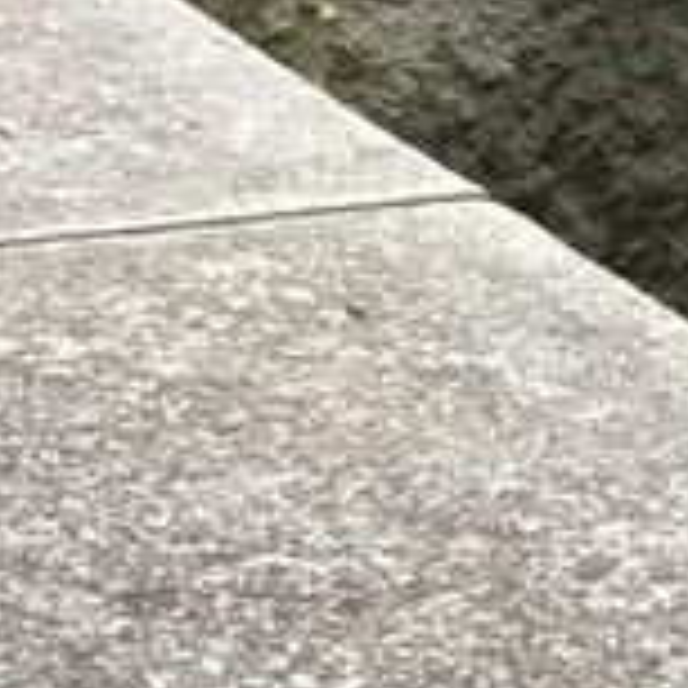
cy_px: 63
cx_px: 1758
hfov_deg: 7.9
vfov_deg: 8.7
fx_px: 4520
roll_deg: -0.4
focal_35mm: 201
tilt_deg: -14.8
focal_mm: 4.15
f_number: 2.2
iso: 125
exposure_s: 1/30
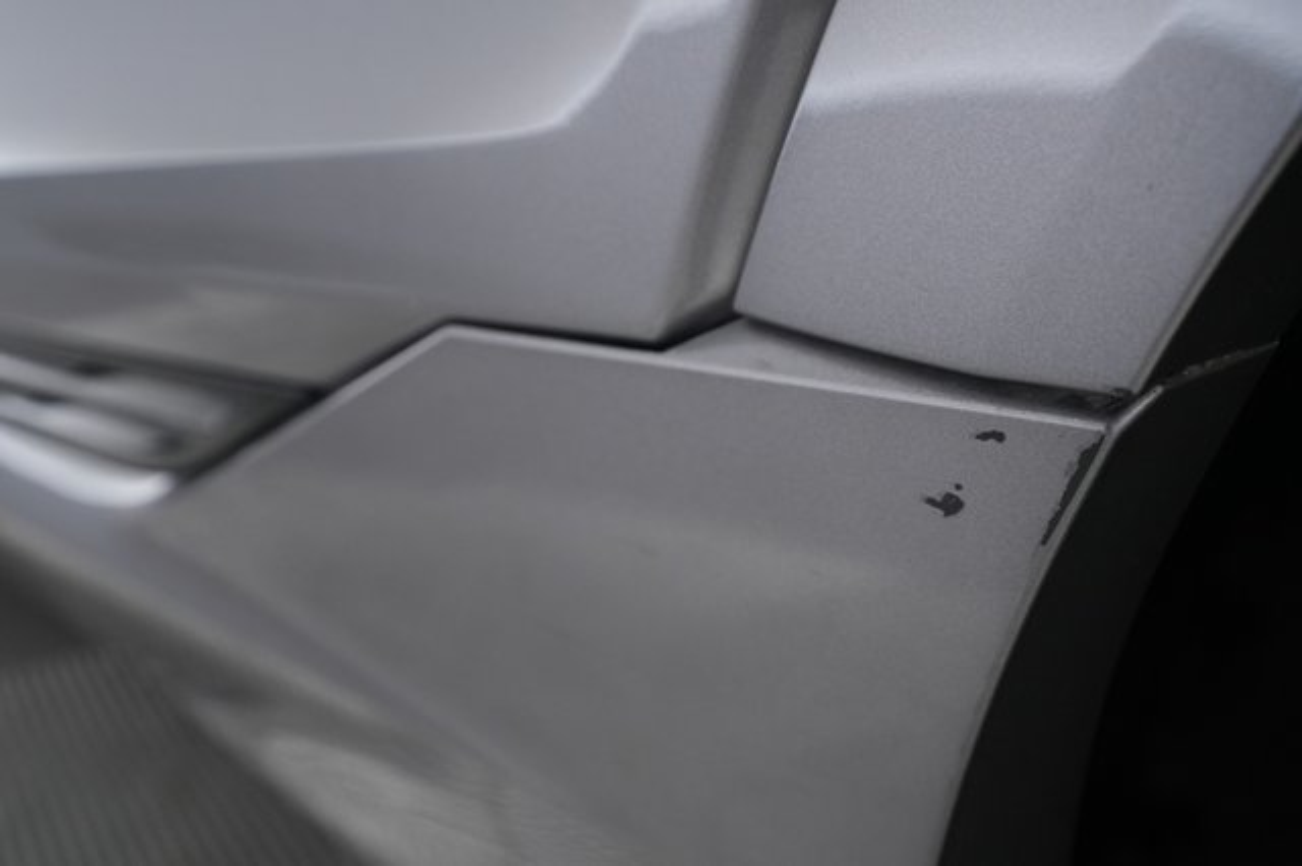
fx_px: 1012
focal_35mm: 28
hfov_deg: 65.5
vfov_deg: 46.4
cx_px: 651
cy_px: 433
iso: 2500
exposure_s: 1/100
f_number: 4.5
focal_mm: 28
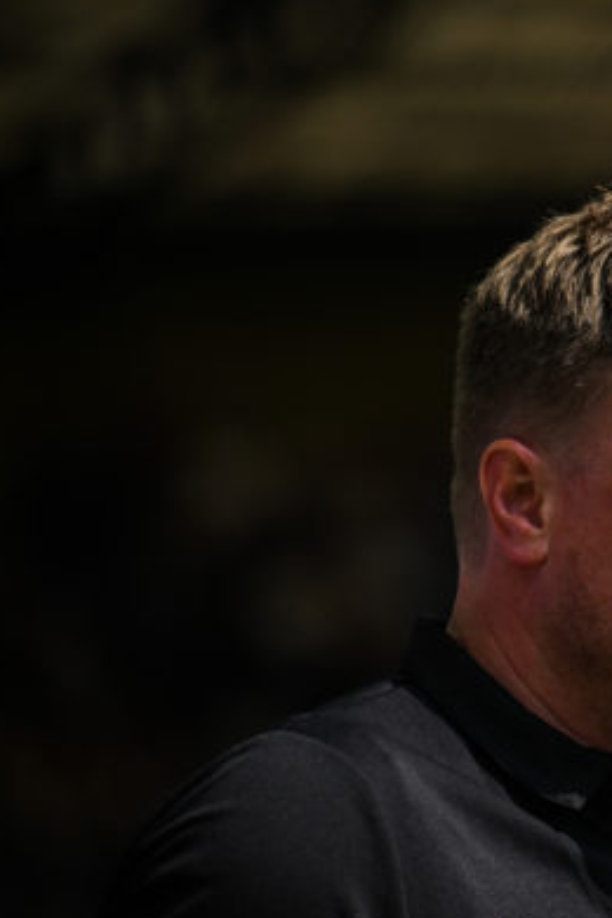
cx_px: 774
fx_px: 9817
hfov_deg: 3.6
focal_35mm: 385
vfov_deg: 5.4
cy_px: 541
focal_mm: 200
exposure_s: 1/6400
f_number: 3.5
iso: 500
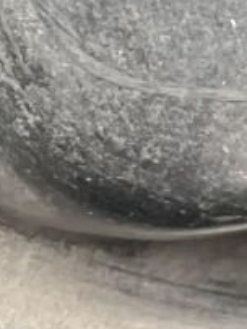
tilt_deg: -57.0
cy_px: -716
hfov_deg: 7.2
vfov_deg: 8.0
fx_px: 1952
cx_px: 262
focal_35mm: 205
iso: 320
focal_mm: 4.2
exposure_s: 1/50
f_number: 1.6
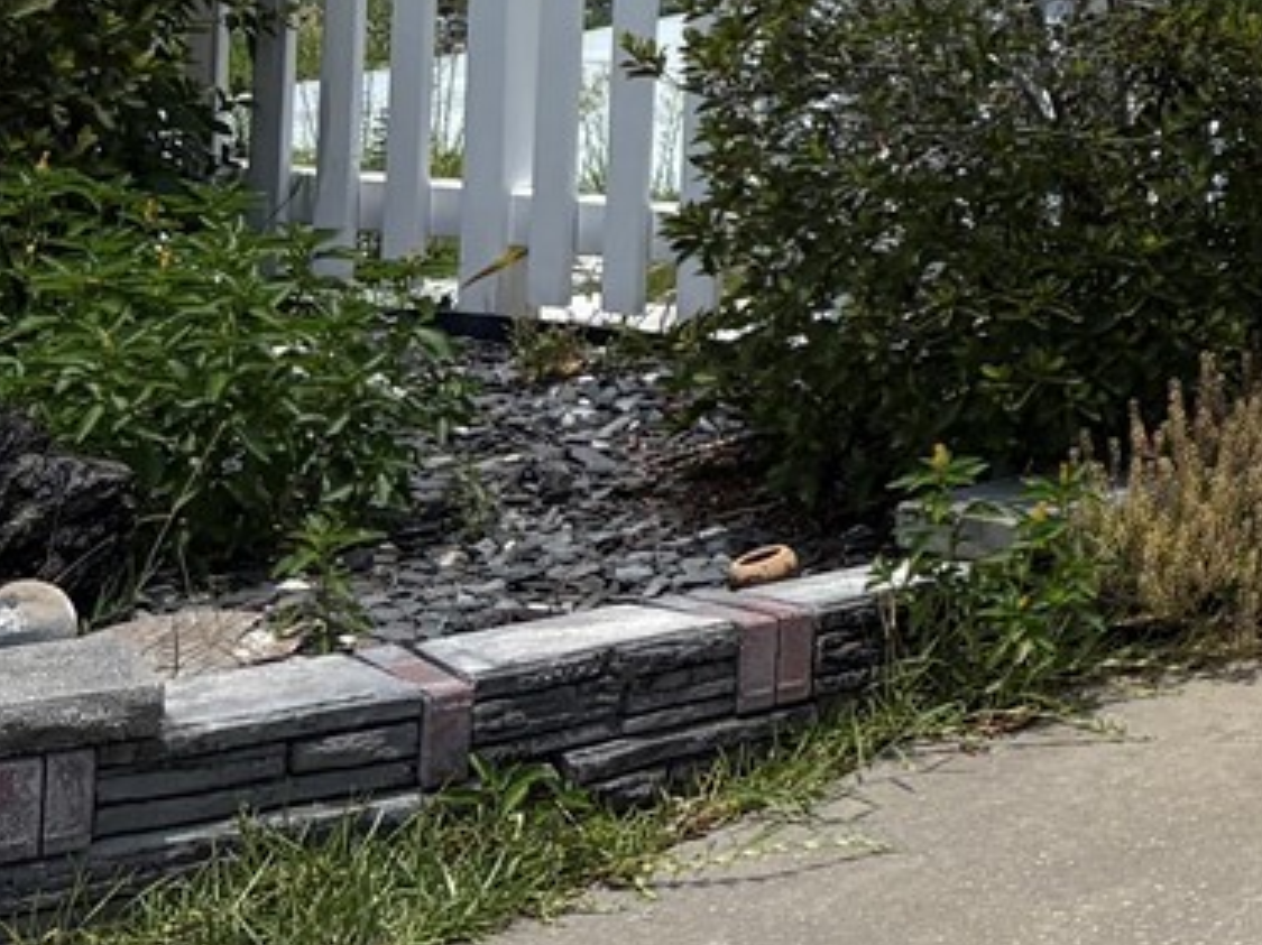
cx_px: 2312
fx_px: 4045
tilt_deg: +1.8
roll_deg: -1.4
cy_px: -558
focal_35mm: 111
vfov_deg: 12.5
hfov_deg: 15.2
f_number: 1.6
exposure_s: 1/5814
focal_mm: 5.96
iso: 50
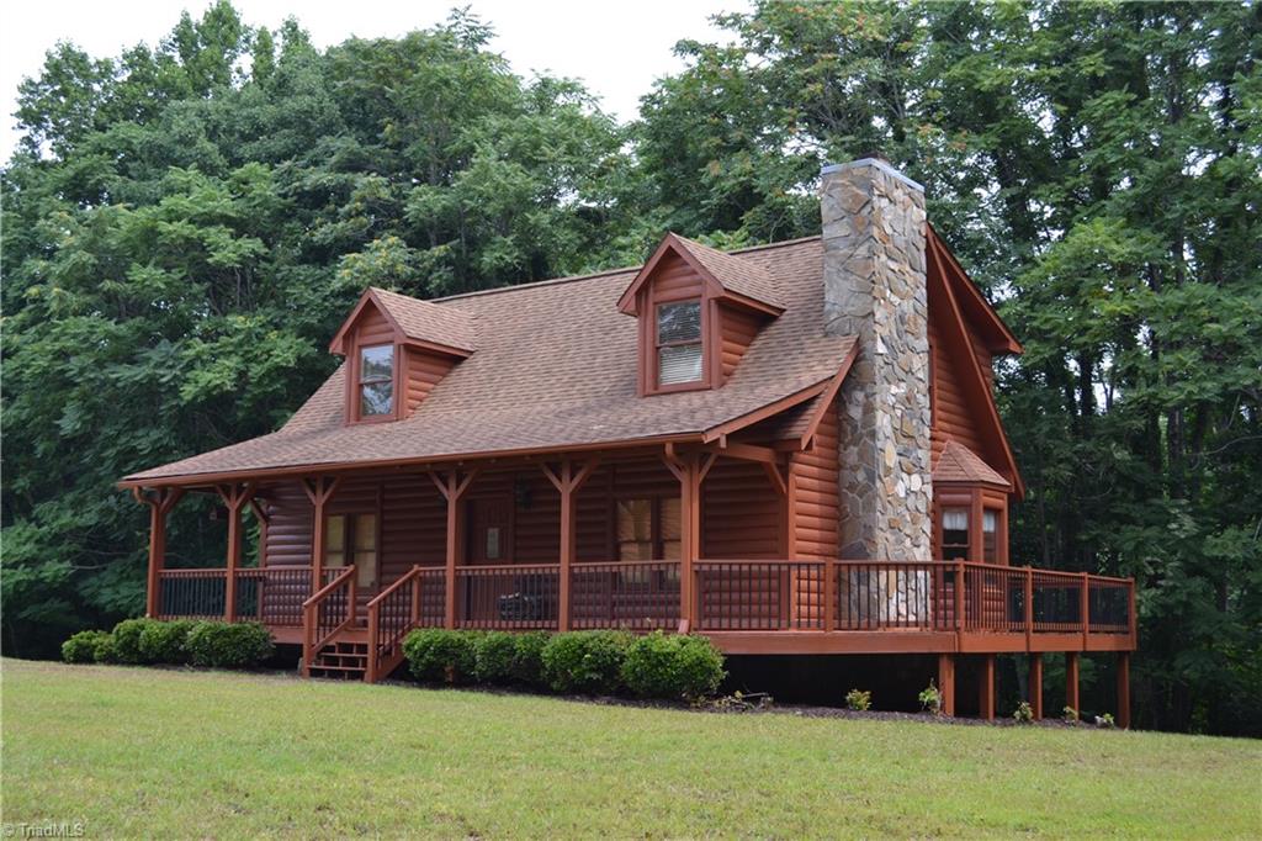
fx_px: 1472
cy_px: 420
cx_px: 631
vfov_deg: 31.9
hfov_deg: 46.4
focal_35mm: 42
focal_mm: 28
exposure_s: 1/125
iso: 100
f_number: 5.6
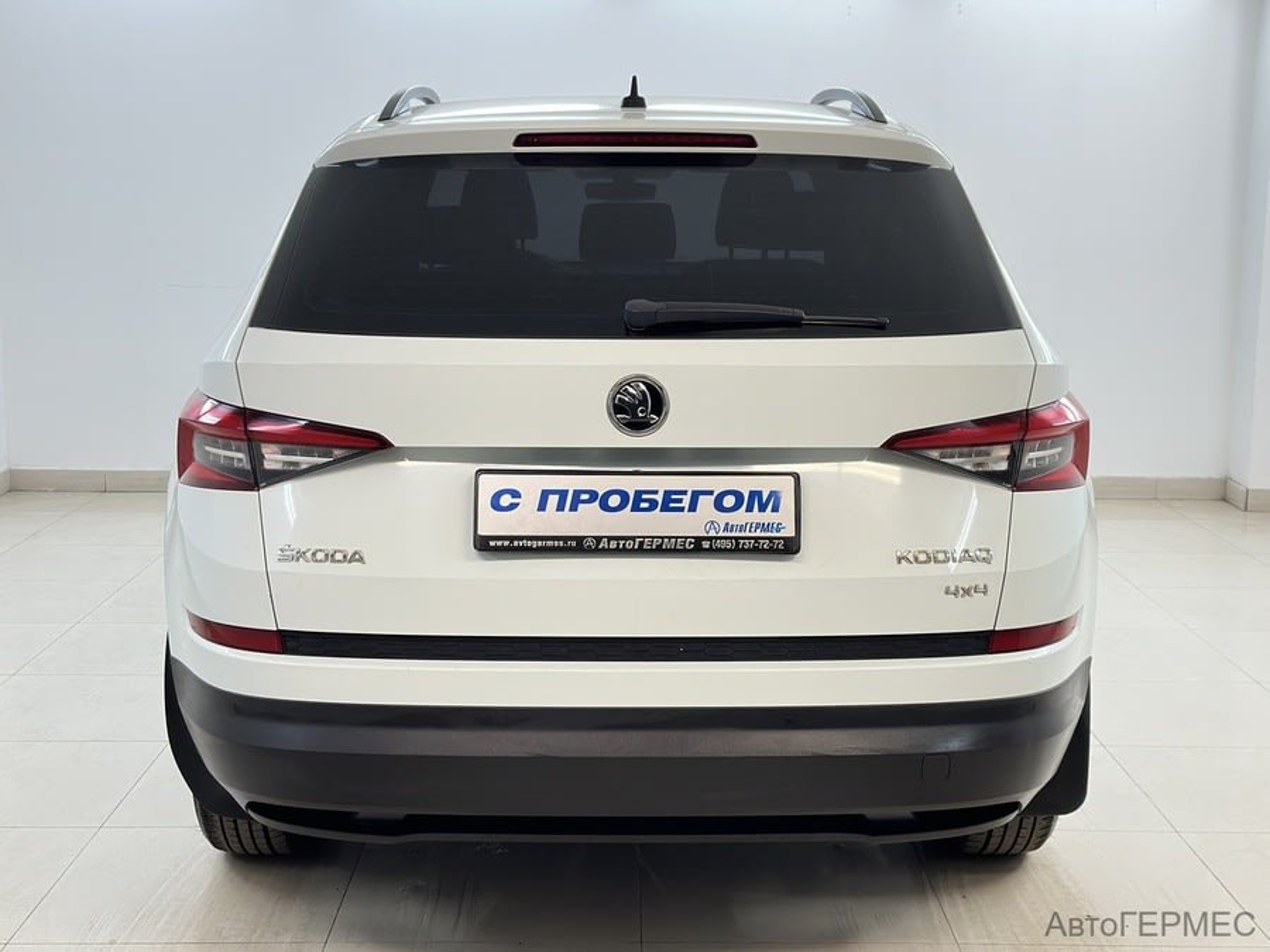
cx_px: 635
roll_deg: -0.9
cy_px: 476
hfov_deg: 39.7
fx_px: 1761
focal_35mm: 48
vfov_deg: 30.3
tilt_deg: -8.6
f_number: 1.78
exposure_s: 1/100
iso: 125
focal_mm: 6.86
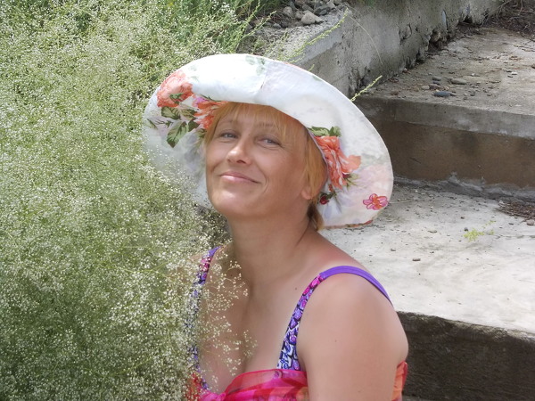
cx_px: 268
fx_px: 1484
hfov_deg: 20.4
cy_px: 200
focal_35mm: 96
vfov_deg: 15.4
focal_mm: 13.6
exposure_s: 1/500
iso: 180
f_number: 5.3
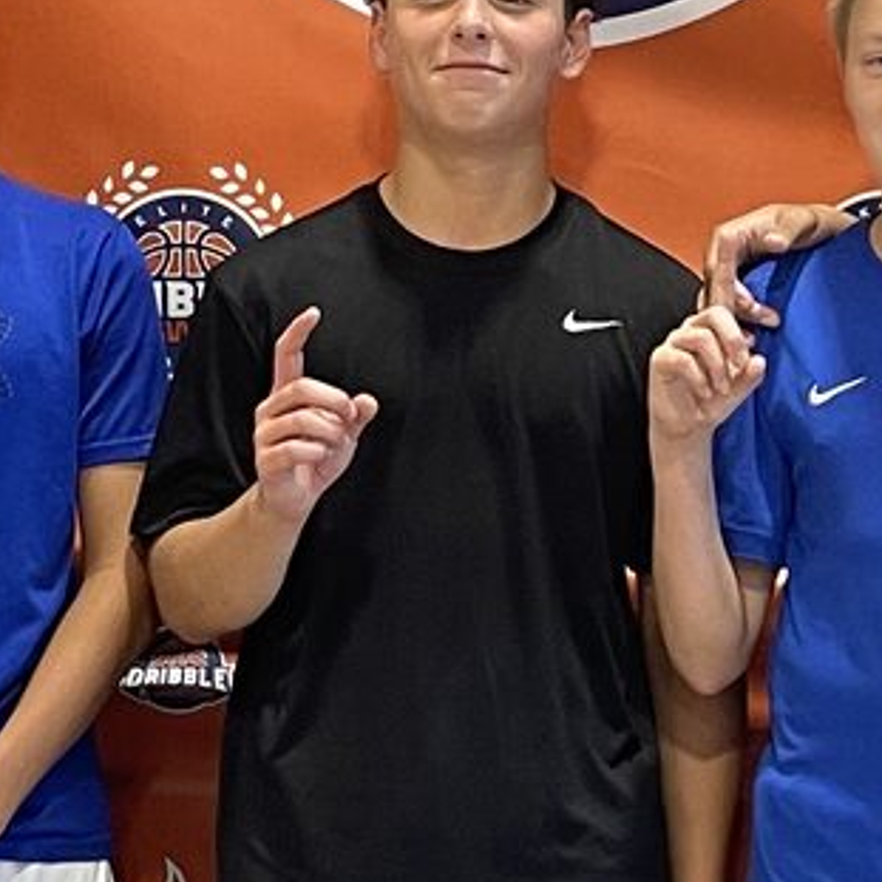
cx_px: 513
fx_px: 4266
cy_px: 533
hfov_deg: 11.8
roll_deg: +0.1
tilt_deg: -5.1
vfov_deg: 11.8
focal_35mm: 148
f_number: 1.6
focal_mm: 4.2
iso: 100
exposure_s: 1/60
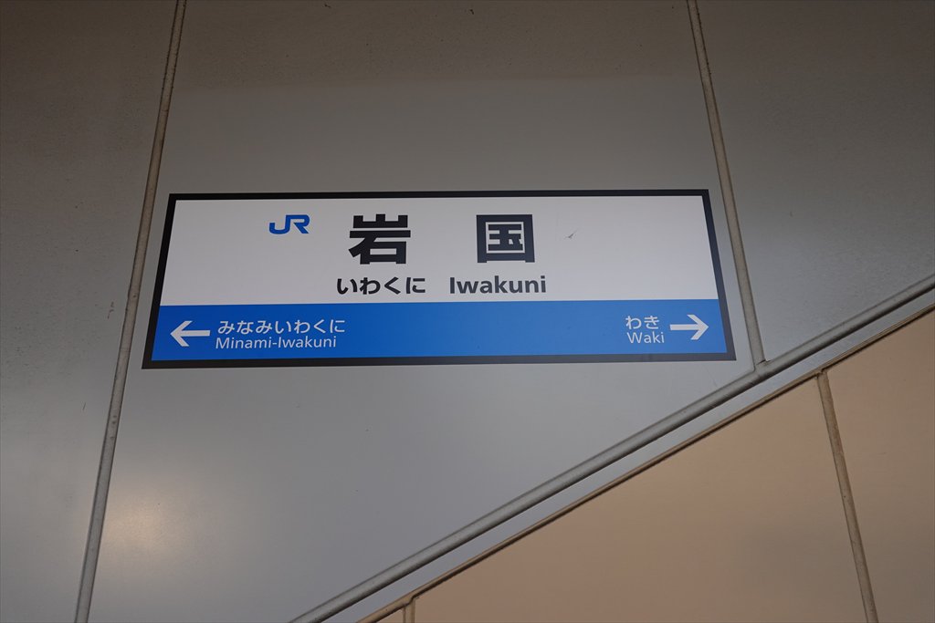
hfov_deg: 73.7
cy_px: 312
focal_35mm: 24
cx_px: 468
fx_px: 623
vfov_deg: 53.1
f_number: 2.8
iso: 200
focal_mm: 9
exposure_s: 1/250
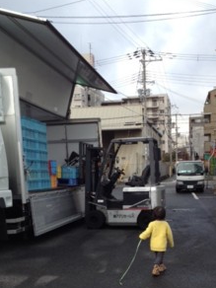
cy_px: 208
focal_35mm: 54
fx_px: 449
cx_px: 118
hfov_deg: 27.0
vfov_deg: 34.9
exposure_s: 1/343
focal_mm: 4.28
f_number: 2.4
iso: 50
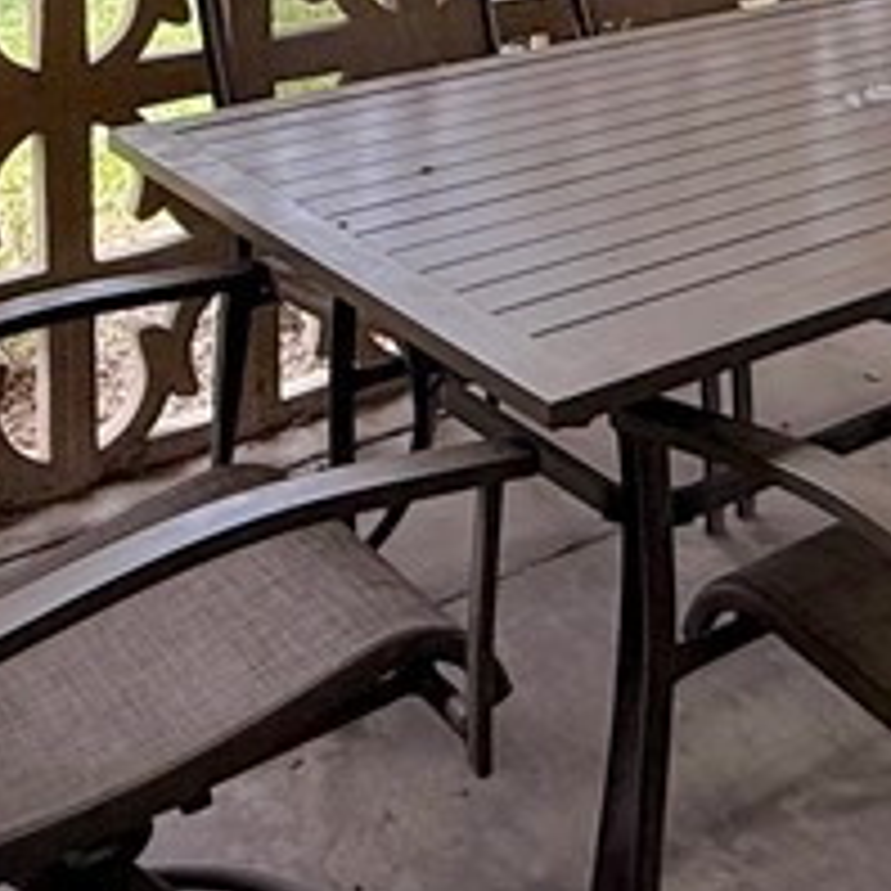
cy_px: -342
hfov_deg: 25.9
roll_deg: +0.8
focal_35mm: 64
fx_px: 1864
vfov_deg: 23.1
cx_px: 824
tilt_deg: -2.6
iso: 64
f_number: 2.2
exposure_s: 1/252
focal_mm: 2.22
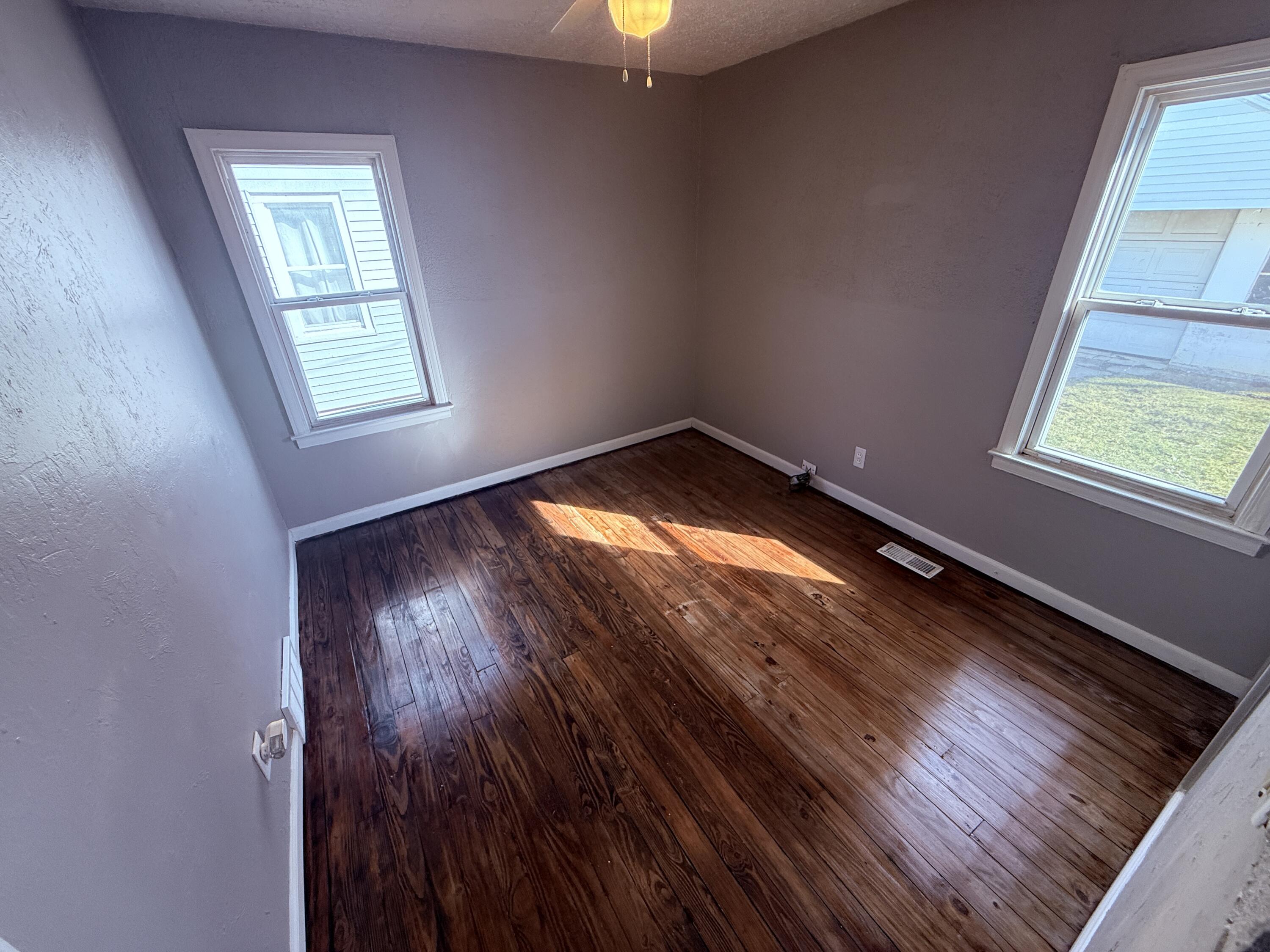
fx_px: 514
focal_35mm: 14
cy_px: 476
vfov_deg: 85.7
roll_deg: +1.9
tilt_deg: -27.1
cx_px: 635
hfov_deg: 102.1
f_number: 2.2
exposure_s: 1/120
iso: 160
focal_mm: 2.22
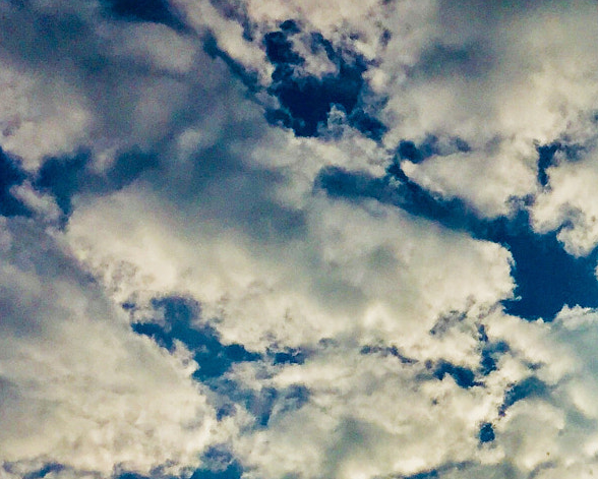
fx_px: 1363
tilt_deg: +37.2
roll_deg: -3.3
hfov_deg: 23.2
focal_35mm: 77
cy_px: 364
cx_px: 658
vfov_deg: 19.8
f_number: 2.2
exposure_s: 1/13333
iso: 32
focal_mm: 4.15
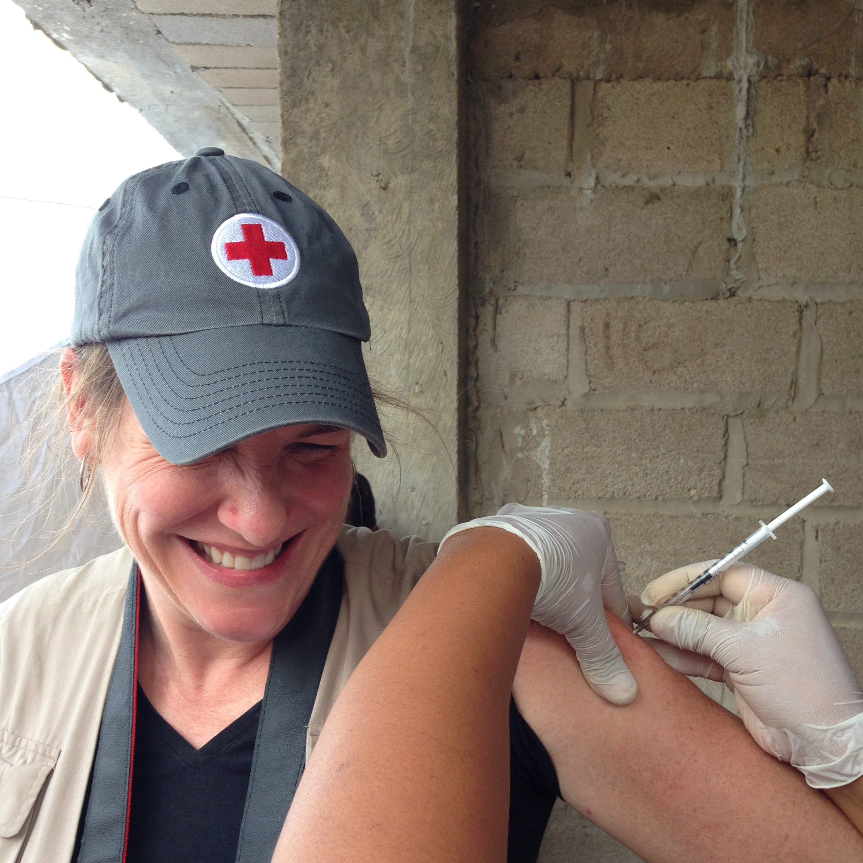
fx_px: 1100
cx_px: 432
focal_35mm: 39
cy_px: 553
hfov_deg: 42.8
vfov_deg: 42.4
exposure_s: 1/164
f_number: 2.4
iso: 50
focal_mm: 4.12
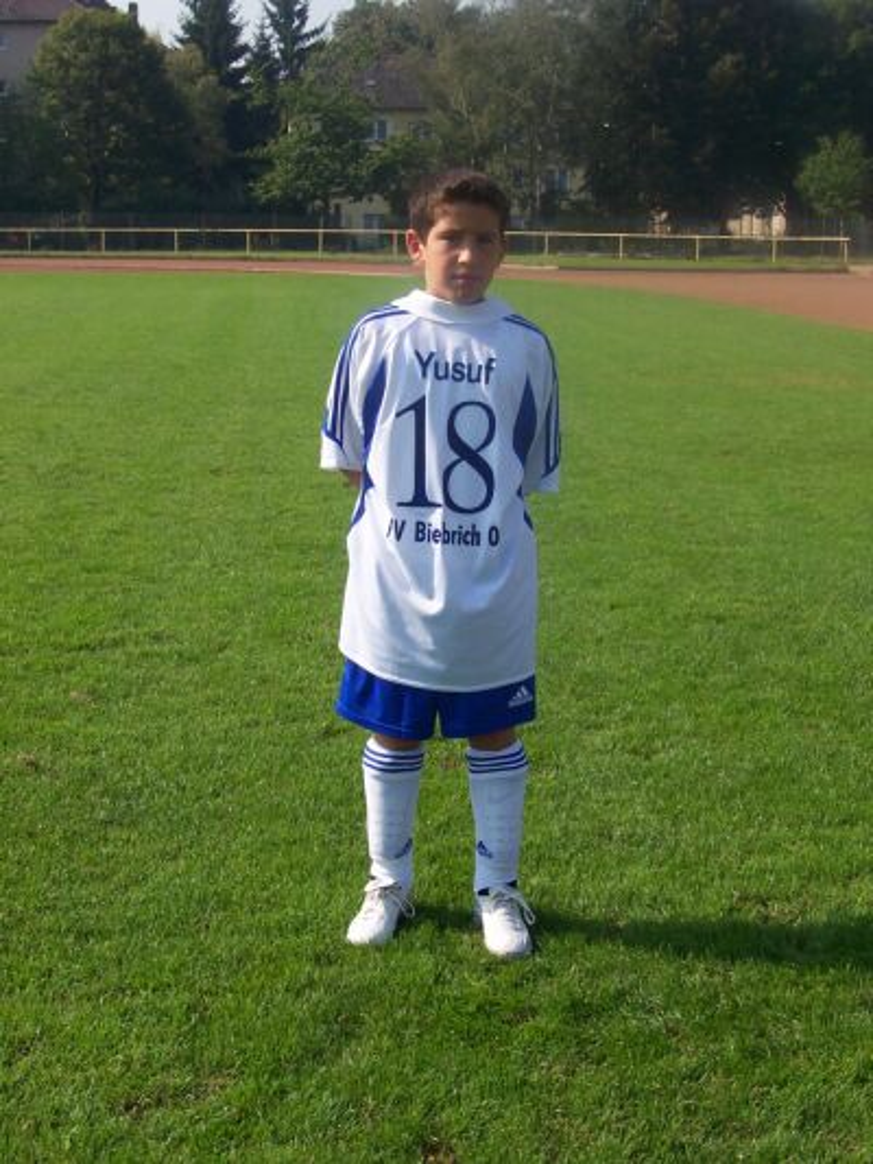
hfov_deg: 25.7
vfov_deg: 33.8
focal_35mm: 57
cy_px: 582
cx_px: 436
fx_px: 1916
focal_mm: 8.6
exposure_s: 1/350
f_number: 6.7
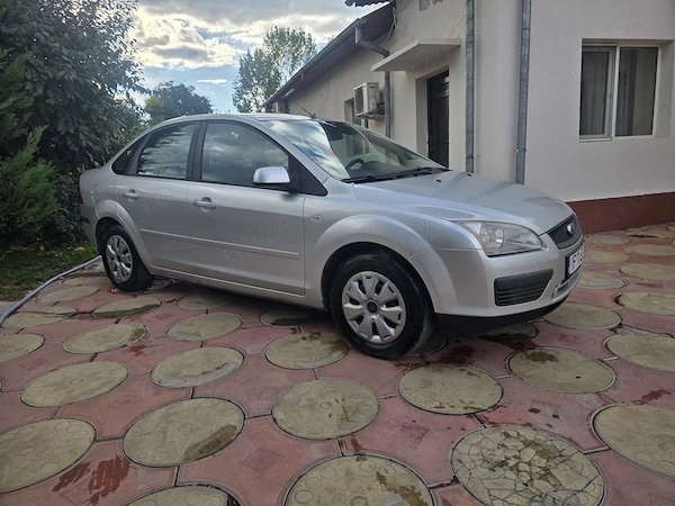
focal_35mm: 23
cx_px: 338
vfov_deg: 58.9
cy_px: 253
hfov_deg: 73.9
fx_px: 448
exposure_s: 1/3809
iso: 80
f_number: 1.7
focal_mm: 6.3
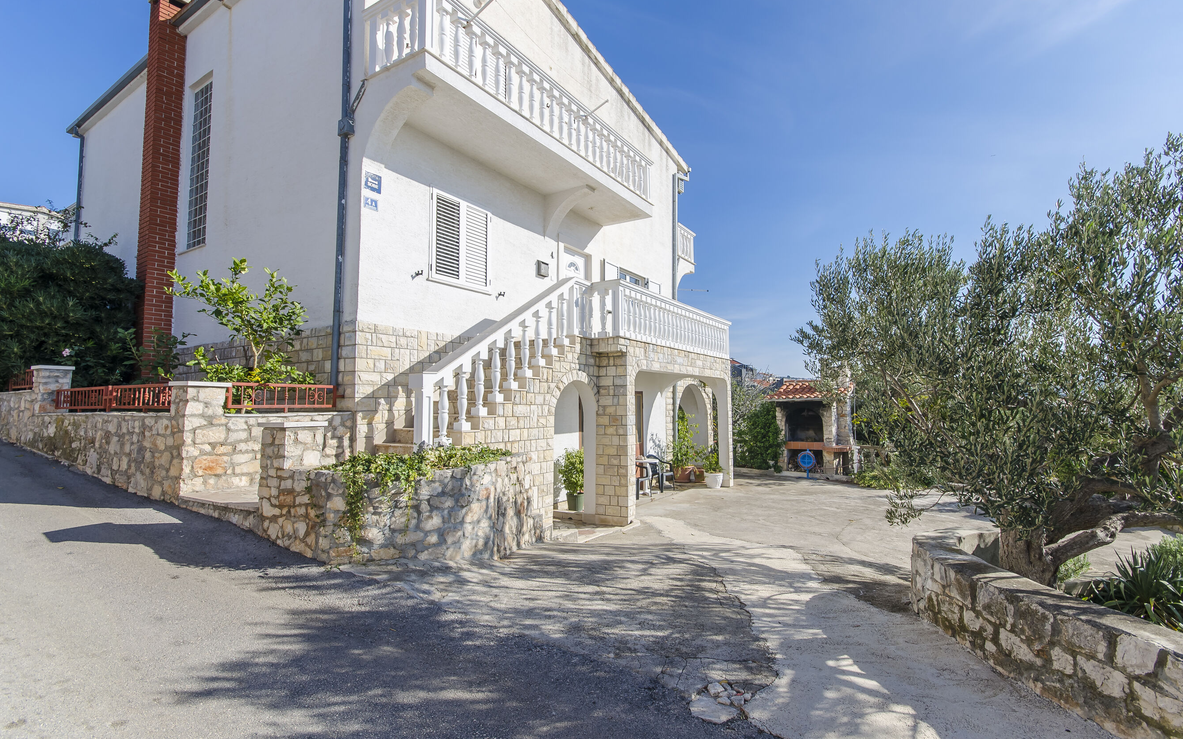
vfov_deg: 71.2
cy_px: 348
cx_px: 605
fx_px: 516
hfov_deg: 97.8
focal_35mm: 16
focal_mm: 10
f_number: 9
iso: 100
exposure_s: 1/200
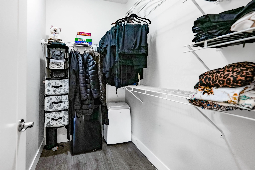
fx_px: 99
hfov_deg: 104.2
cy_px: 85
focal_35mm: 14
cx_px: 128
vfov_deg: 81.3
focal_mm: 14
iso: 800
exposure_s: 1/13
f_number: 5.6
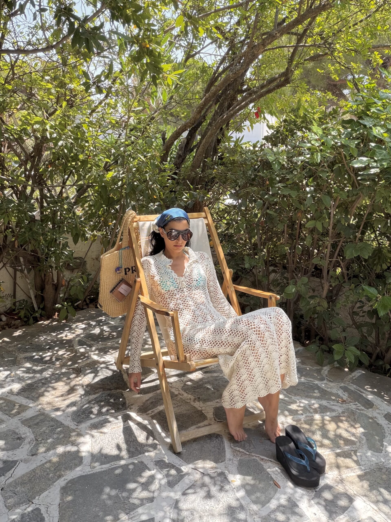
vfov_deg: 60.0
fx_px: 452
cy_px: 261
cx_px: 196
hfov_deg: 46.8
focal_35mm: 30
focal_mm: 2.71
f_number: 1.9
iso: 32
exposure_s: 1/337
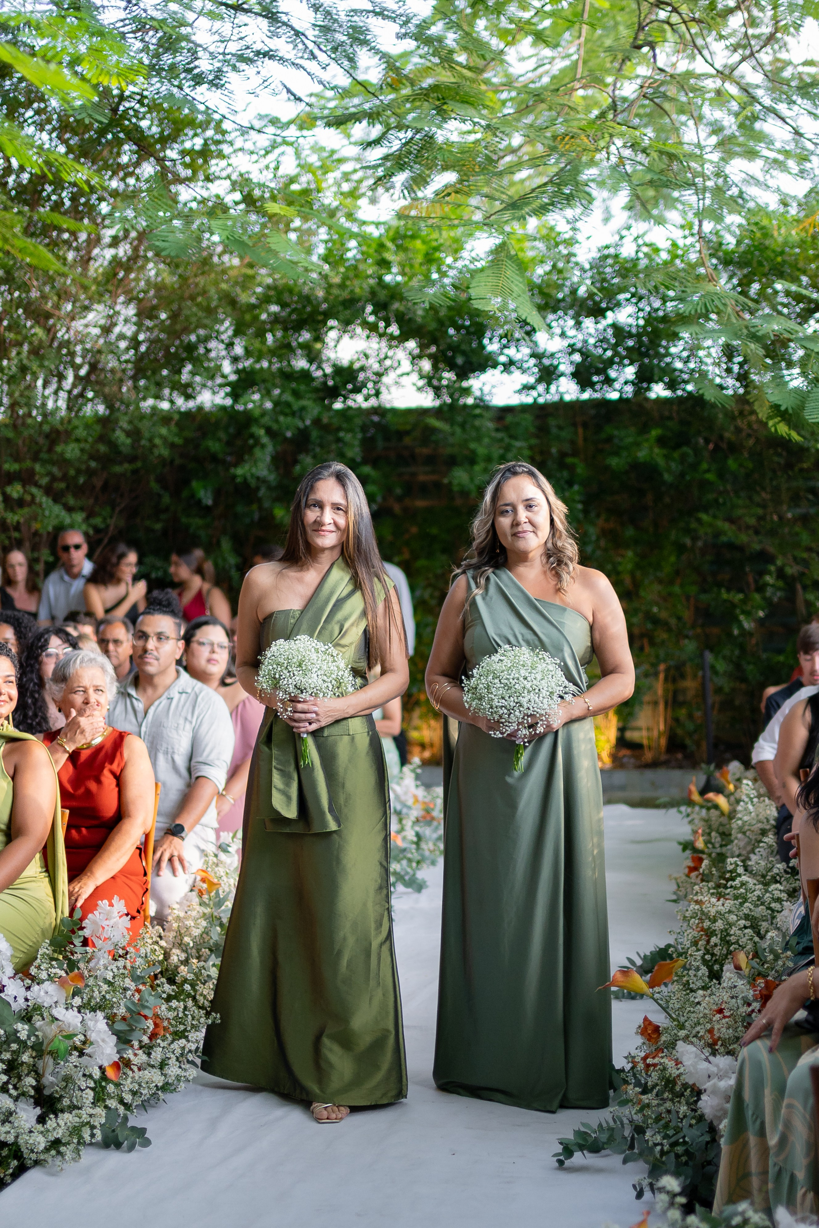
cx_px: 410
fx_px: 1774
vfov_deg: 38.2
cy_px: 614
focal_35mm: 52
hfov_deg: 26.0
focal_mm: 35
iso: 500
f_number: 1.4
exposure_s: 1/800
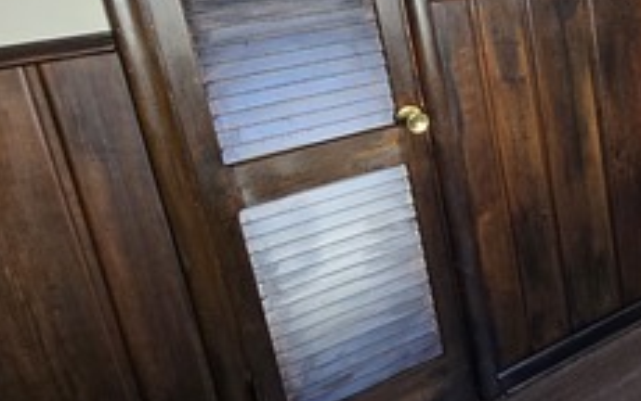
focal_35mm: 40
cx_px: 837
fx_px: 699
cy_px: 56
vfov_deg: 30.9
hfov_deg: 34.4
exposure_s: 1/60
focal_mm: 2.2
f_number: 2.2
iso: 80
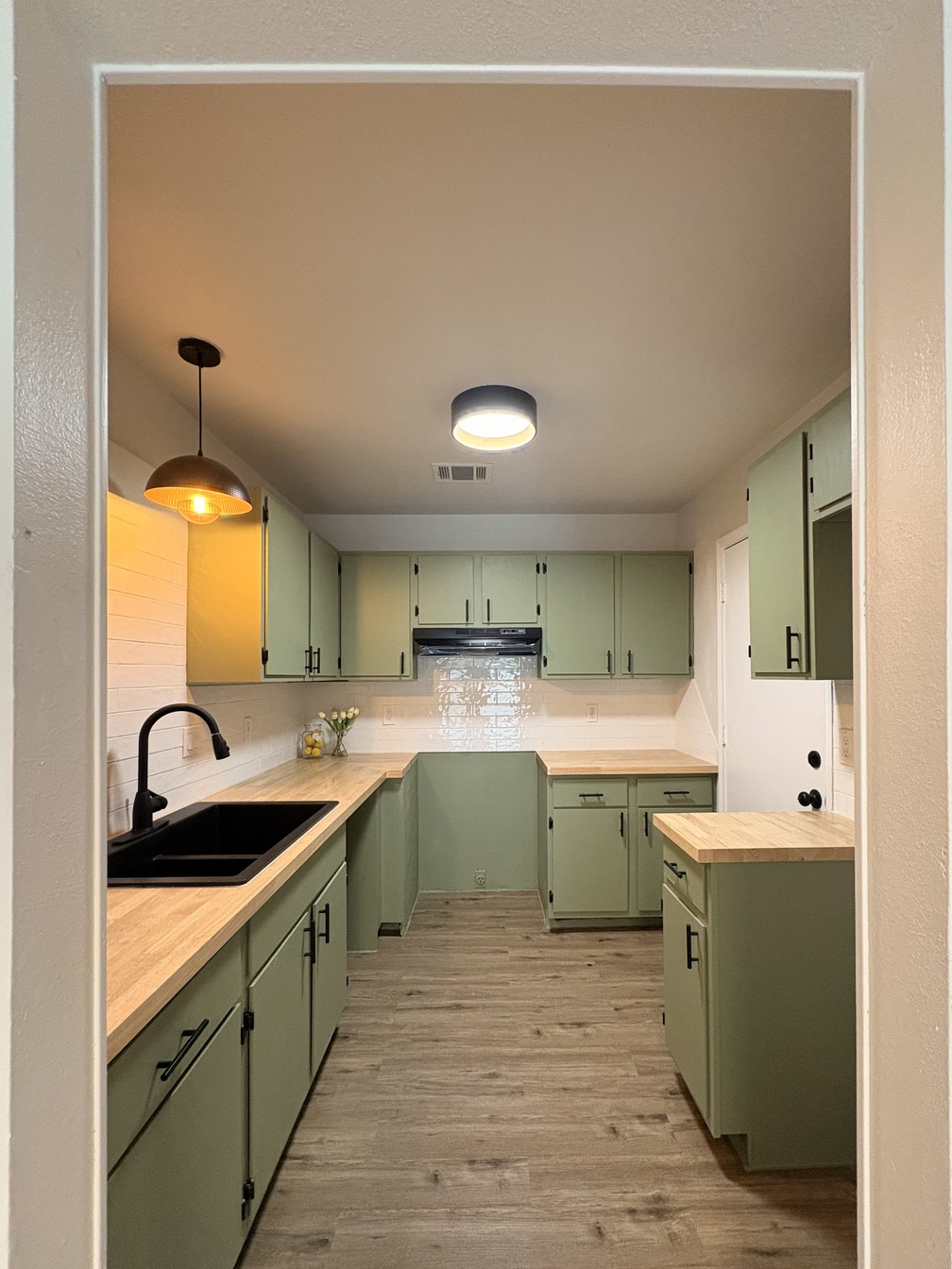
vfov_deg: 98.1
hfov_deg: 81.7
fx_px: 550
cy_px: 670
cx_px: 494
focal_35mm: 15
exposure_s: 1/60
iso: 500
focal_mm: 2.22
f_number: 2.2
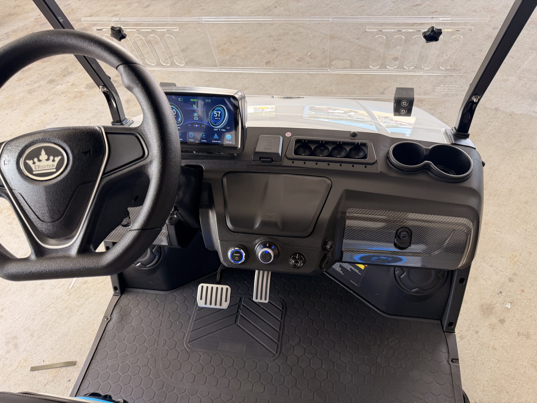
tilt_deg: -49.1
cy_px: 202
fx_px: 372
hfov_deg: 71.6
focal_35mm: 24
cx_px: 268
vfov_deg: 56.8
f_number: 1.78
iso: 125
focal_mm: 6.76
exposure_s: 1/141
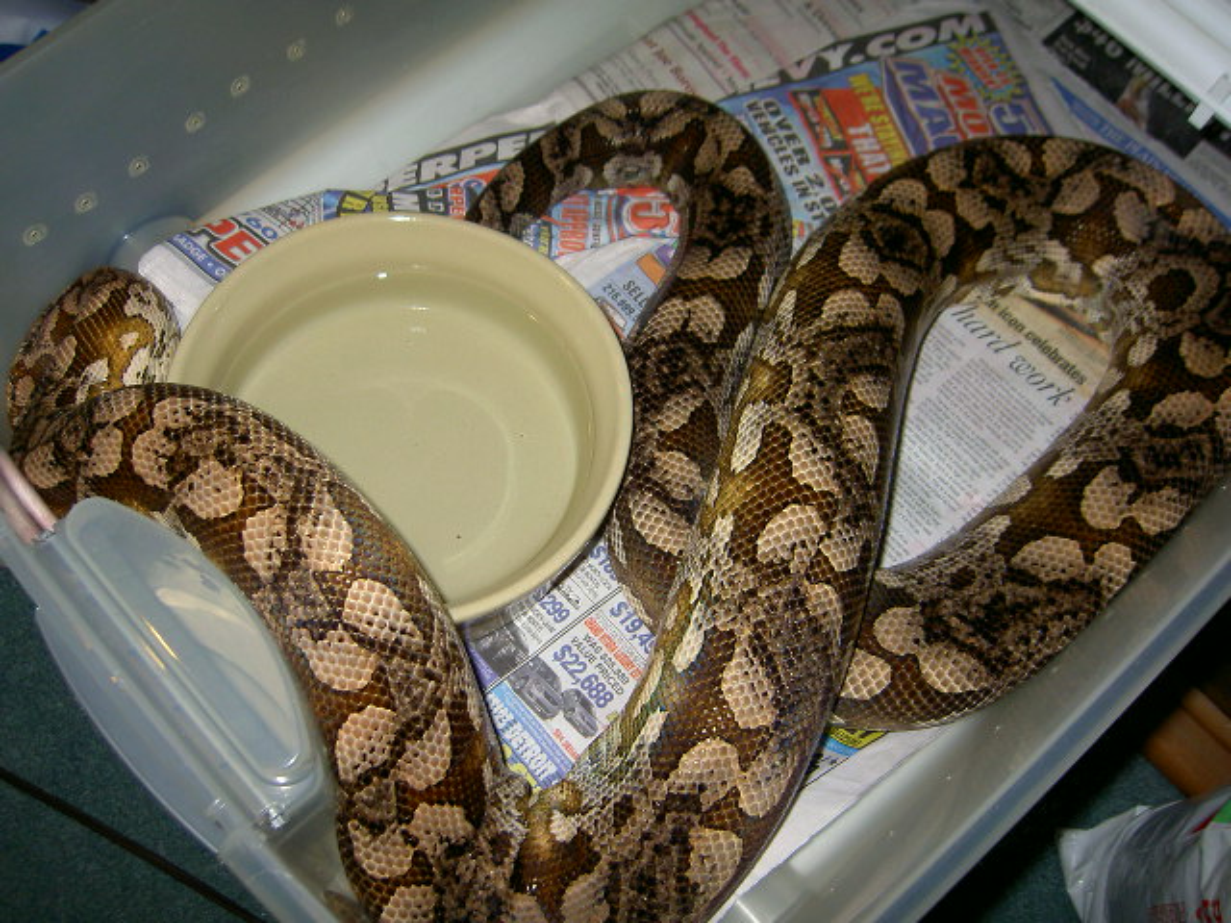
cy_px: 462
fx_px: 1209
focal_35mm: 34
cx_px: 616
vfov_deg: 41.8
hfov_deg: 54.0
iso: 100
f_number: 2.8
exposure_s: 1/60
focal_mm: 5.6
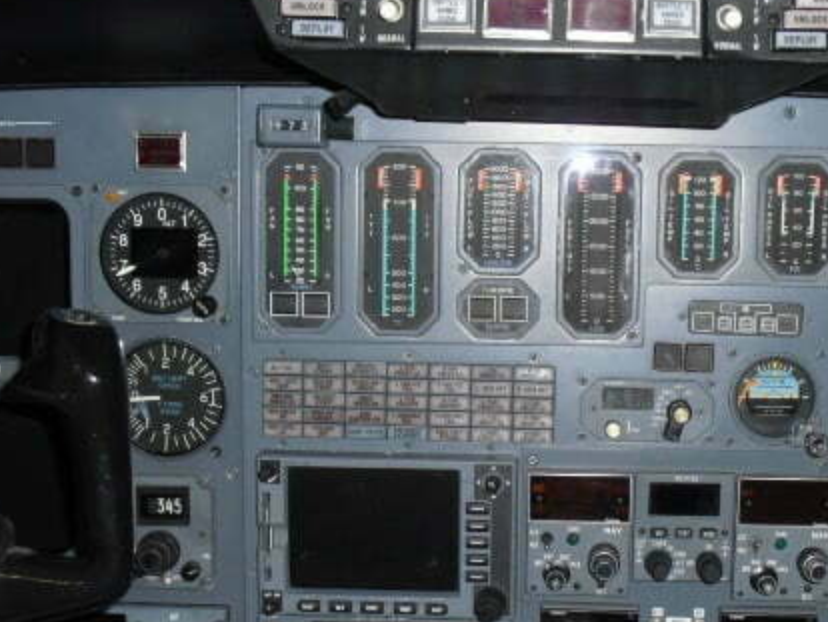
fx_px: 1627
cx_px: 576
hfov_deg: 28.3
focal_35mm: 68
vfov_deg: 21.5
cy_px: 418
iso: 200
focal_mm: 7.7
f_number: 3.4
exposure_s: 1/60
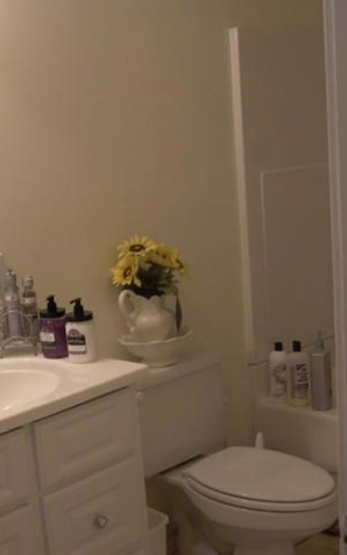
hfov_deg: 23.6
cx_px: 72
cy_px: 278
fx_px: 817
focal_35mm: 54
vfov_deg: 37.5
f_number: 2.13
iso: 100
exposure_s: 1/28.6
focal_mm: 8.19
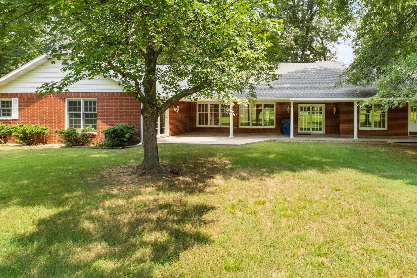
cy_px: 110
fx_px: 255
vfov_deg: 56.7
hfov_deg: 77.2
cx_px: 261
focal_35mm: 22
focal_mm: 10
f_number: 7.1
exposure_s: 1/250
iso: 320
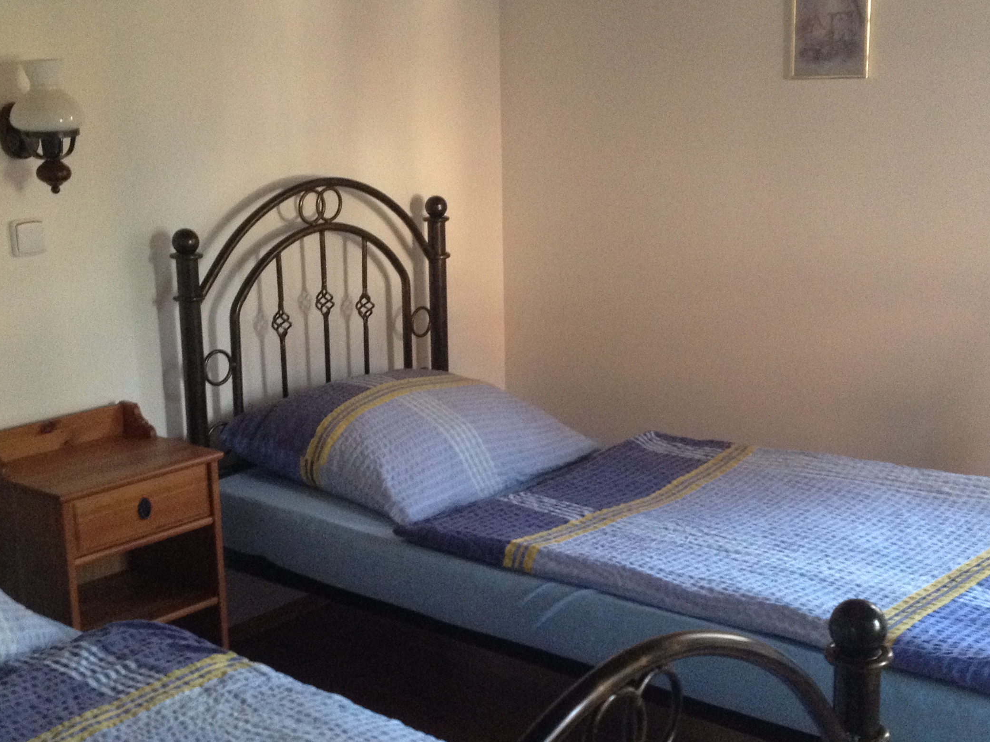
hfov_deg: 34.9
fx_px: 1573
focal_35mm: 55
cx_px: 507
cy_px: 396
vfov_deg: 26.6
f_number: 2.4
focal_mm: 4.28
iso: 320
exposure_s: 1/20
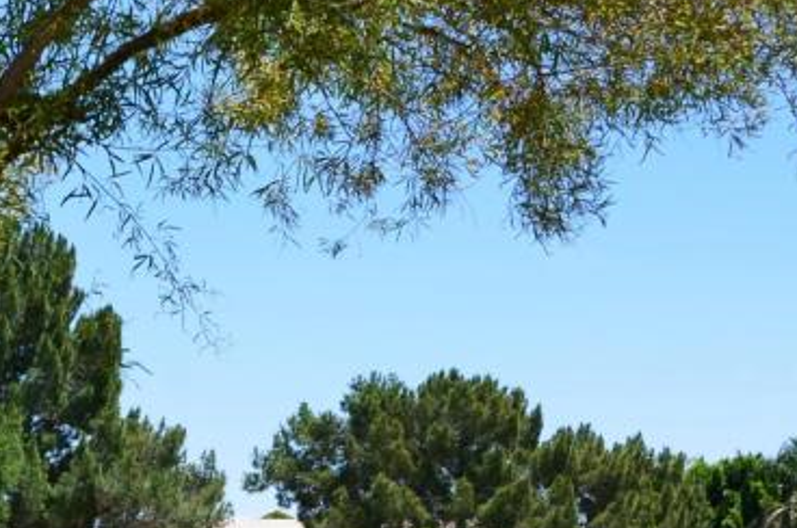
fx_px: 1879
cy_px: 762
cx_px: -148
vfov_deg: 15.0
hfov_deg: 22.2
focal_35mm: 85
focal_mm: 18
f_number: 11
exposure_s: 1/125
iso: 140
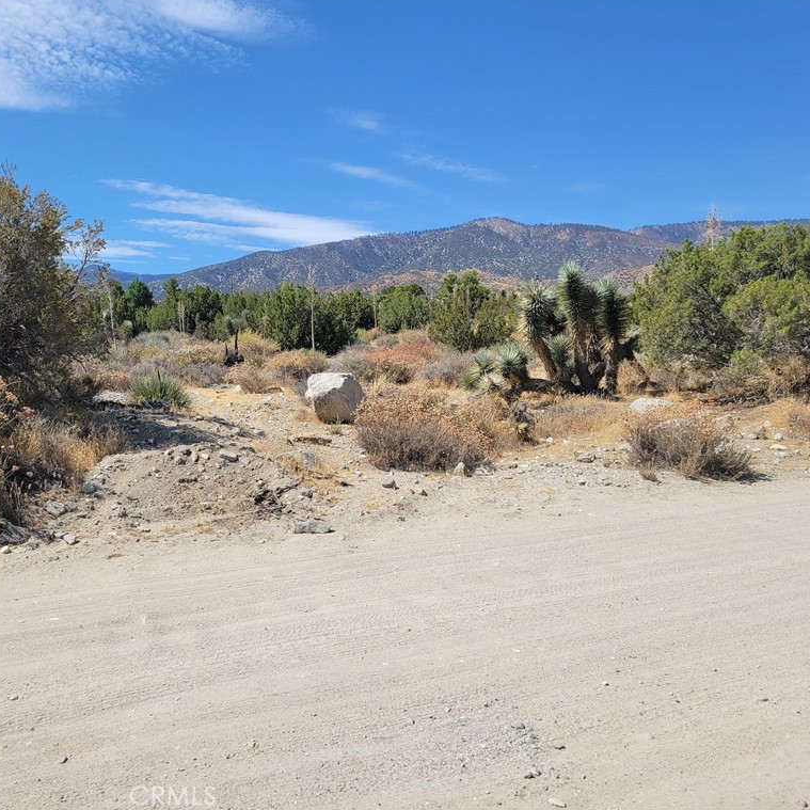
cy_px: 401
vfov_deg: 52.5
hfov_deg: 52.1
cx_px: 315
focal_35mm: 31
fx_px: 821
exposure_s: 1/3354
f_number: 1.8
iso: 40
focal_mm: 5.4
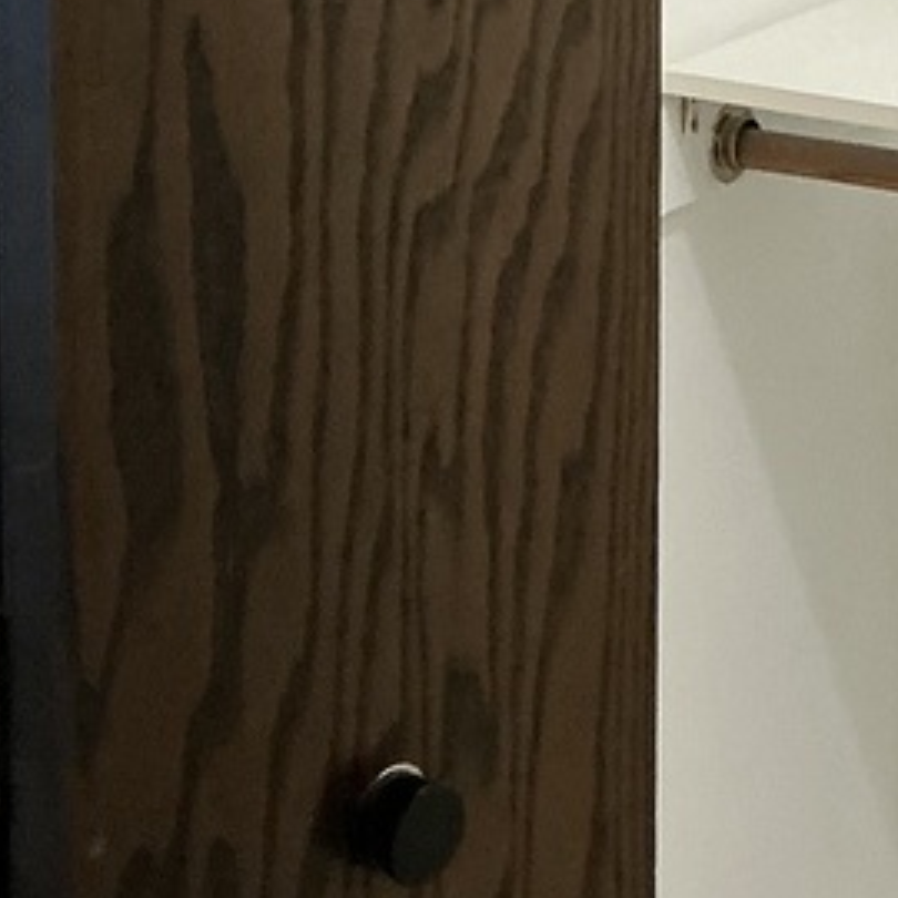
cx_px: 1034
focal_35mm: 99
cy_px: -279
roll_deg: -1.7
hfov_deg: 16.9
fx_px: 2906
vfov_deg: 16.6
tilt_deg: -8.4
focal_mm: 3
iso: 100
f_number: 1.8
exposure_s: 1/60
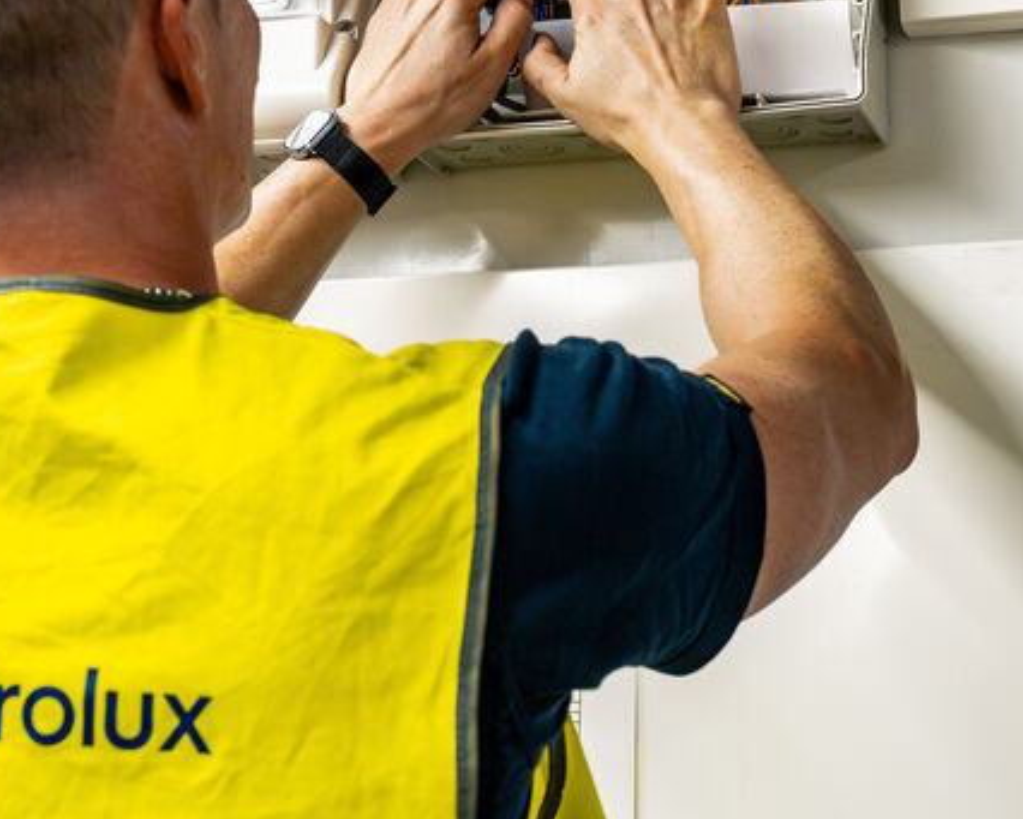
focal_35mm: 96
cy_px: 324
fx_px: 2907
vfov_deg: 16.0
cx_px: 581
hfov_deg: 19.9
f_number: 5.6
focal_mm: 44
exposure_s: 1/125
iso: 3200
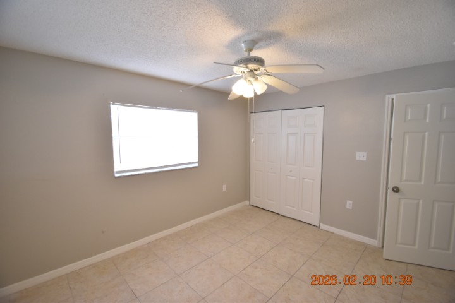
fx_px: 190
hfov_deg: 100.4
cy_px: 152
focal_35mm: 15
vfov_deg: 77.3
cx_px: 228
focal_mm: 10
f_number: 3.5
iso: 800
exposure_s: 1/90
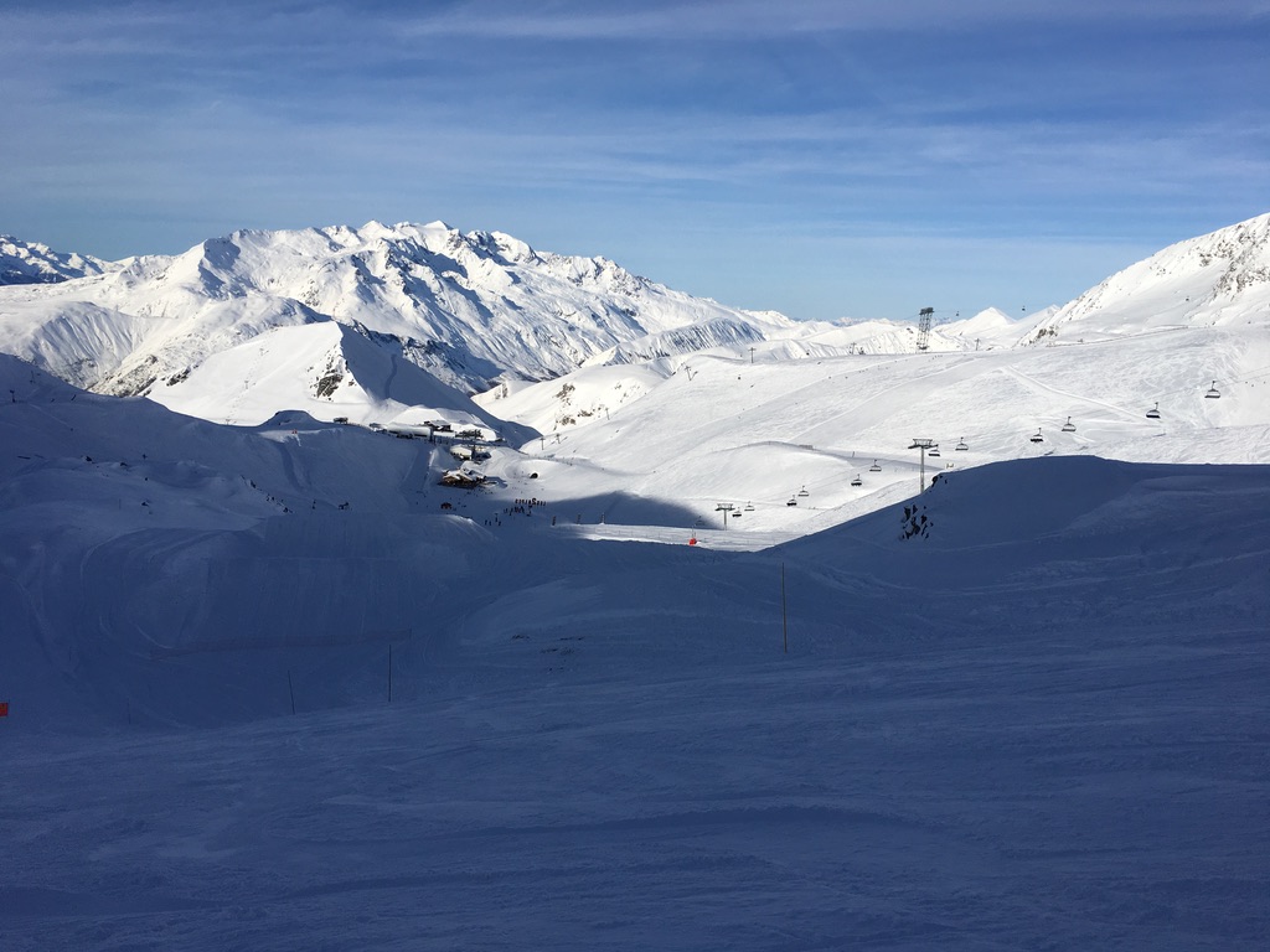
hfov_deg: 61.7
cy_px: 476
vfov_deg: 48.2
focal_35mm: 29
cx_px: 635
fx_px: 1064
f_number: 2.2
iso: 25
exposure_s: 1/3846
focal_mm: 4.15
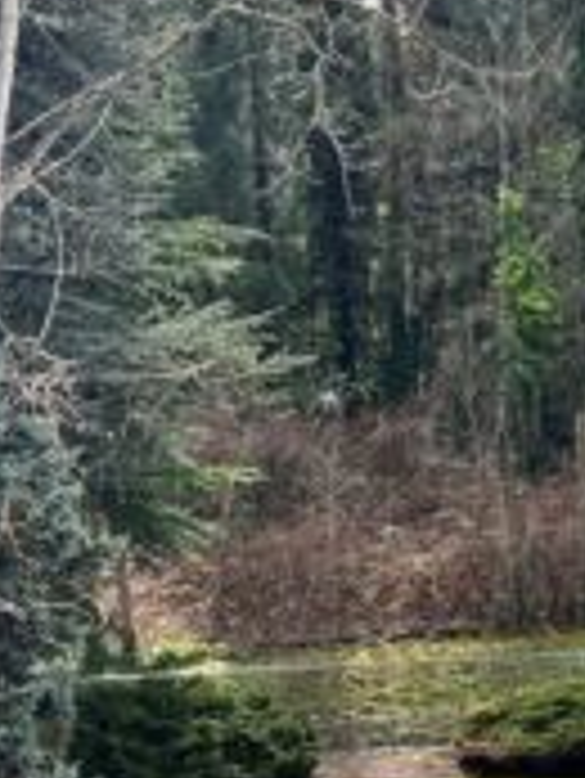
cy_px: 335
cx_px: 630
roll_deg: +0.2
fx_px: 1800
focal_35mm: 80
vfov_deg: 24.4
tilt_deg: -1.1
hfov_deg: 17.9
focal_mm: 5.7
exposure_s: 1/646
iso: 50
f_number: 1.5
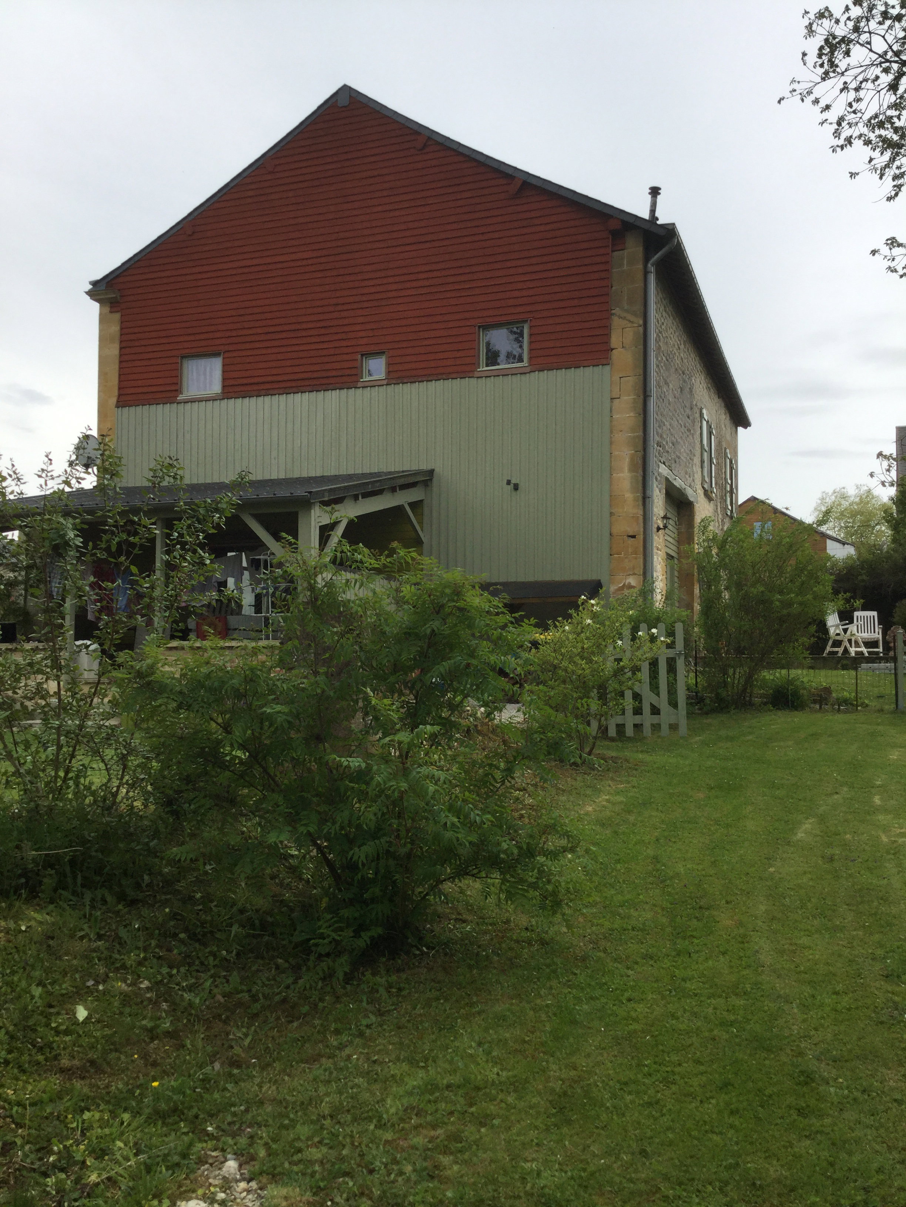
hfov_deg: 45.4
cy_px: 604
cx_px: 453
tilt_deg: +2.4
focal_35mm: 31
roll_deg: -0.6
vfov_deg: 58.4
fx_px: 1082
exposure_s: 1/657
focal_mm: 3.3
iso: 25
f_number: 2.4
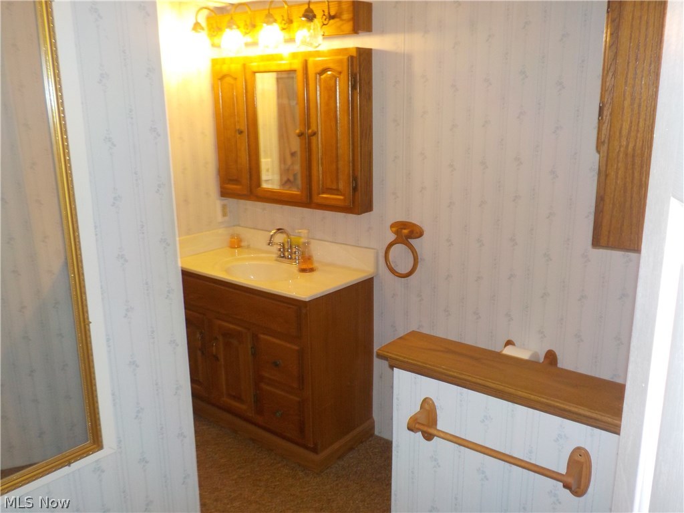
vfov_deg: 46.8
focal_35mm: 30
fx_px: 593
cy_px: 256
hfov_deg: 60.0
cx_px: 342
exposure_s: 1/30
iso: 200
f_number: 3.3
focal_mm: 4.1
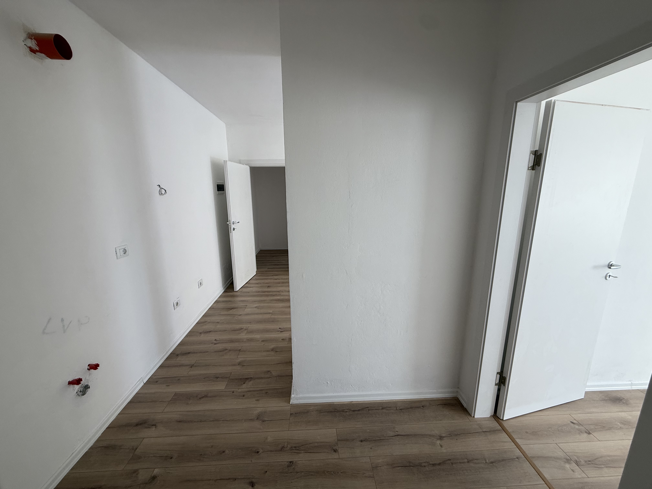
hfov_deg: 102.1
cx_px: 326
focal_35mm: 14
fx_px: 264
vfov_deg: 85.7
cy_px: 244
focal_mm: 2.22
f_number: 2.2
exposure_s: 1/99
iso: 80
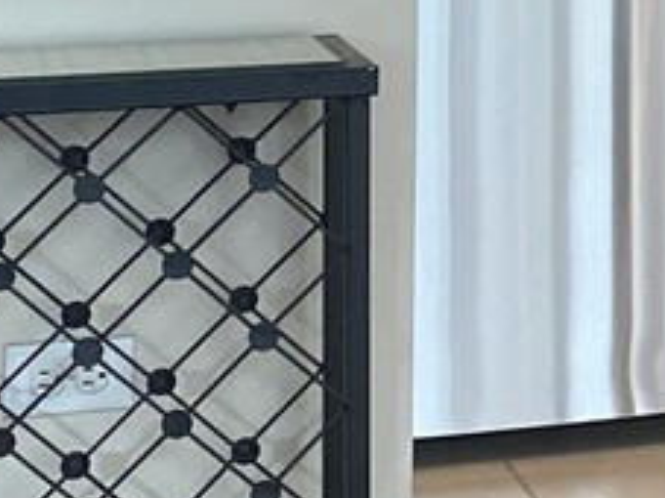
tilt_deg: -0.4
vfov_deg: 8.7
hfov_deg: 10.8
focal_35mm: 165
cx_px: 1409
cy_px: -325
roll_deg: -0.6
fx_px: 3168
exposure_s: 1/60
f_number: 1.8
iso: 250
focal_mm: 4.25
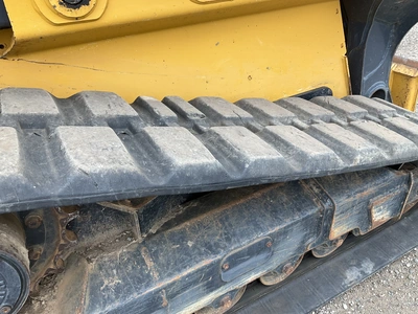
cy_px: 157
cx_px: 209
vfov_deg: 48.2
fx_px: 350
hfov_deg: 61.7
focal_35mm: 29
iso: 16
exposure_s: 1/128
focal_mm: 3
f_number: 1.8
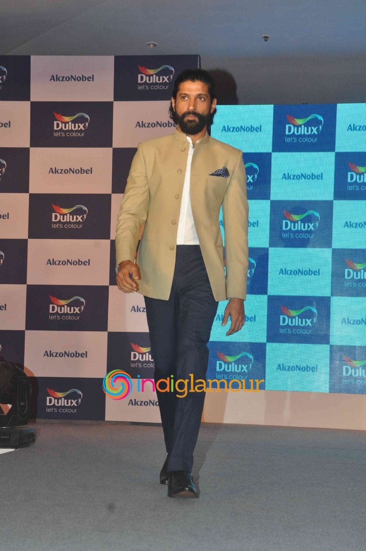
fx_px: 1147
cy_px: 276
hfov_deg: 18.1
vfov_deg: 27.0
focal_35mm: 75
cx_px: 183
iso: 1250
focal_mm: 50
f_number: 11
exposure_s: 1/200
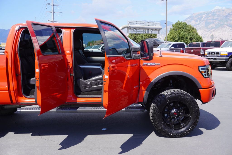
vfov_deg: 31.9
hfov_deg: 46.4
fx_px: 271
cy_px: 78
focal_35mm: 42
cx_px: 116
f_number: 8
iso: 100
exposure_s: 1/100
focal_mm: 28
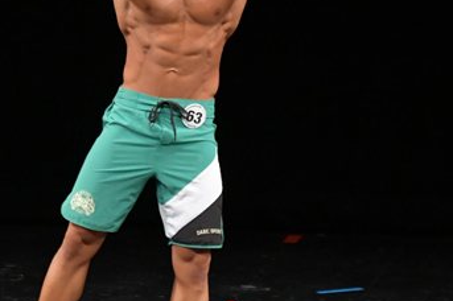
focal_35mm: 644
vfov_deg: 2.1
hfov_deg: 3.2
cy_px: 120
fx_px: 8096
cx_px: 142
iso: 3200
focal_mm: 190
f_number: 5.6
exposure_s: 1/400
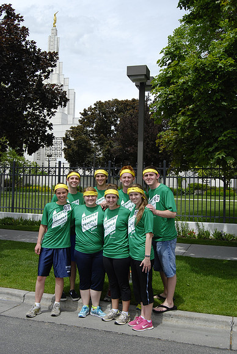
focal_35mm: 36
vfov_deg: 53.1
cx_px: 118
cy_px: 177
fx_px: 355
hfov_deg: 37.0
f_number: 10
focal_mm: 24
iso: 400
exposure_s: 1/640
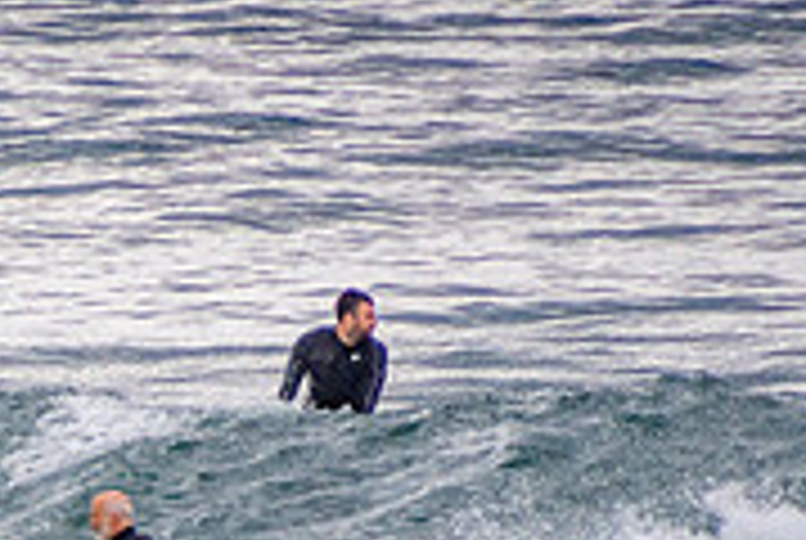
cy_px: 686
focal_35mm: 1942
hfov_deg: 1.1
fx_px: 43551
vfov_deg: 0.7
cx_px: -135
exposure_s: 1/250
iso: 1600
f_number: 5.6
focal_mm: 400
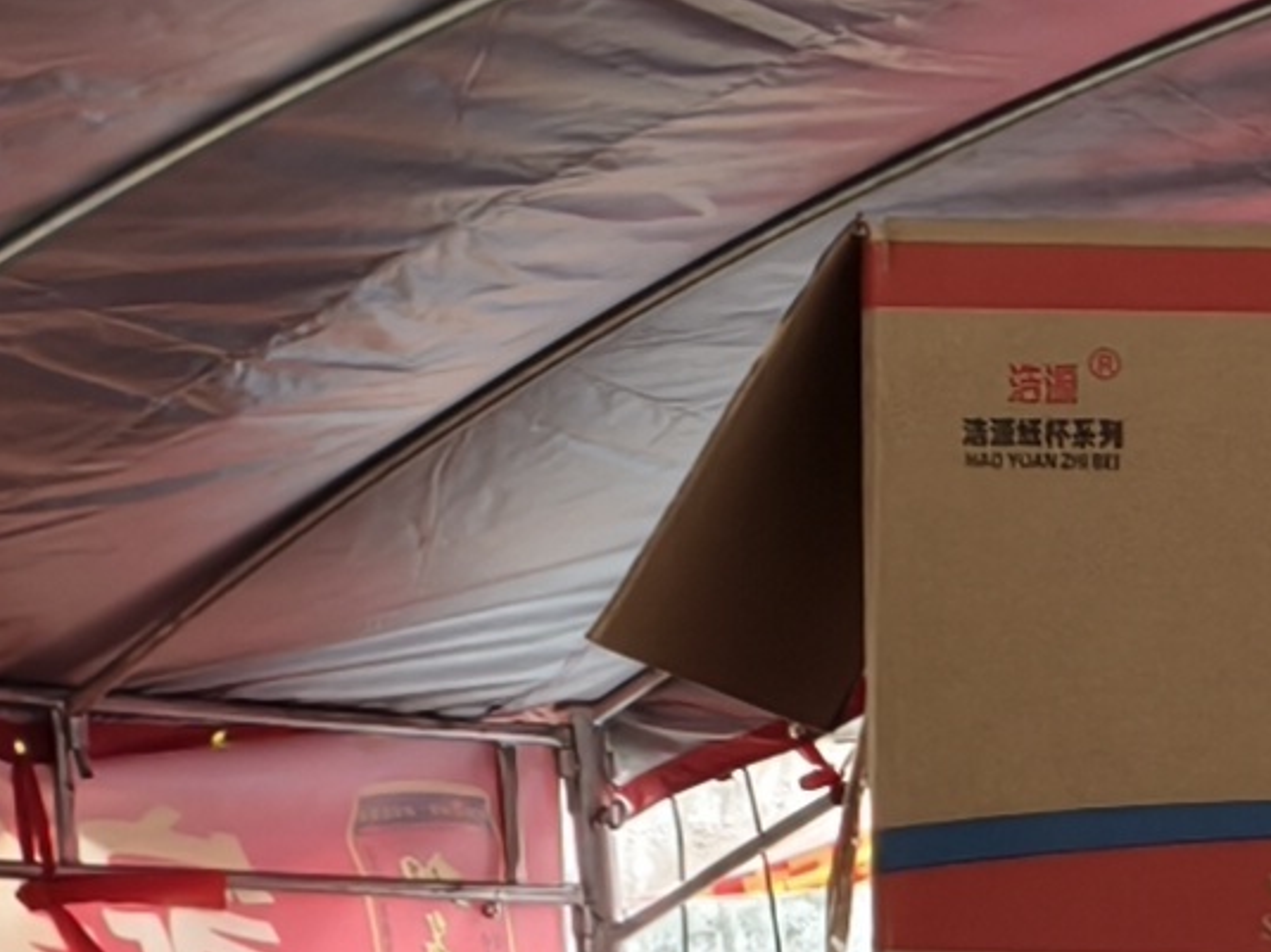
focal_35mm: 176
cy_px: 1398
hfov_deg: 10.2
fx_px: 6461
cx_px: 2696
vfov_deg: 8.3
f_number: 1.57
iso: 72
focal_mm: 6.54
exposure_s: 1/100
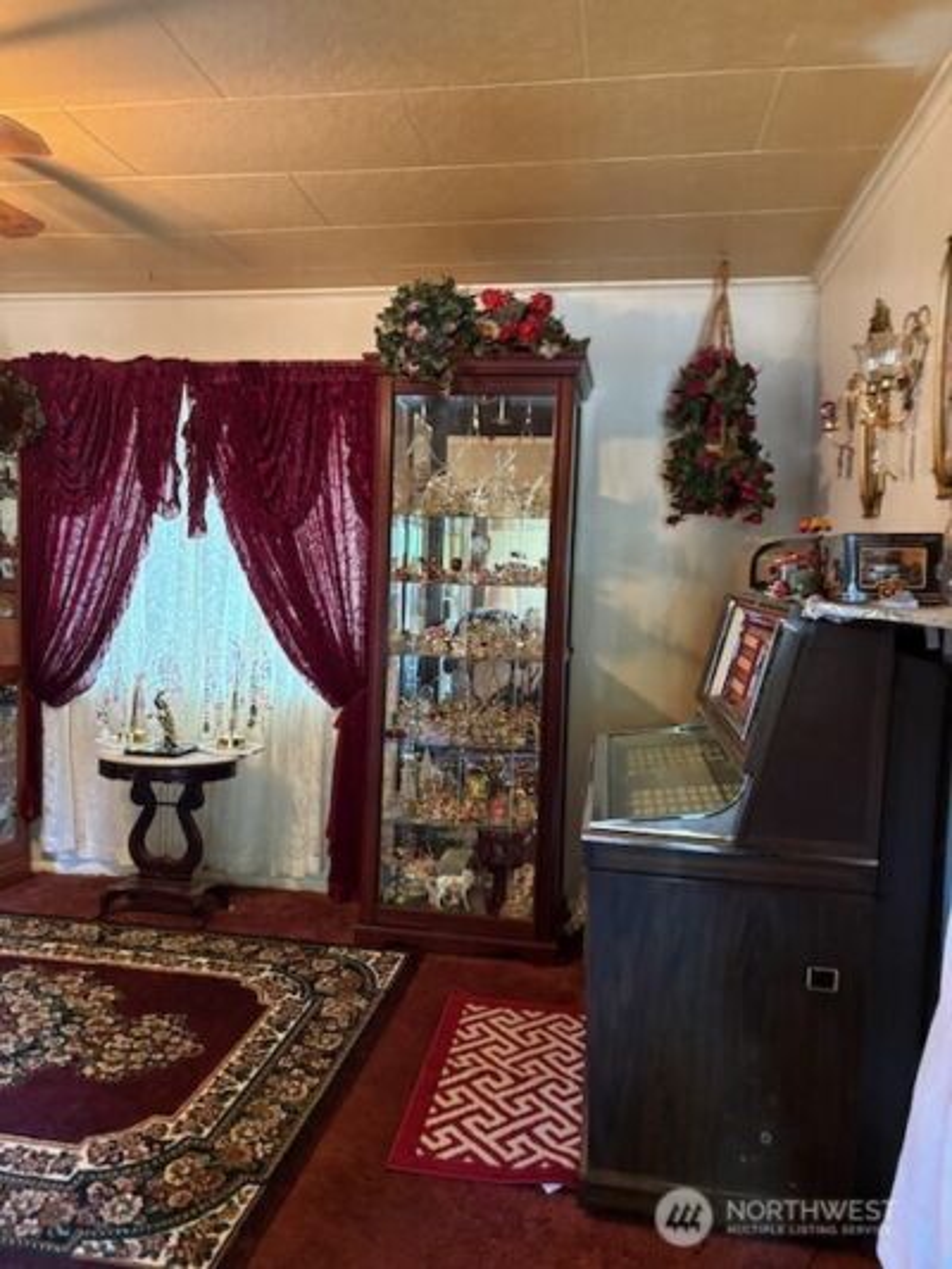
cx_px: 476
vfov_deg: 67.3
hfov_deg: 53.1
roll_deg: -3.6
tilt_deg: -2.9
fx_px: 953
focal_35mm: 26
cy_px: 634
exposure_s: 1/30
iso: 500
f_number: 1.6
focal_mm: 5.96
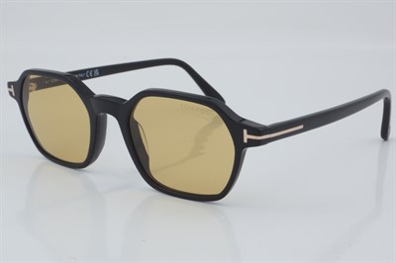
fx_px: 824
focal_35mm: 75
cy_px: 132
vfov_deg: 18.2
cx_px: 198
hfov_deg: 27.0
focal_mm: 50
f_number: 29
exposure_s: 1/4
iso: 100
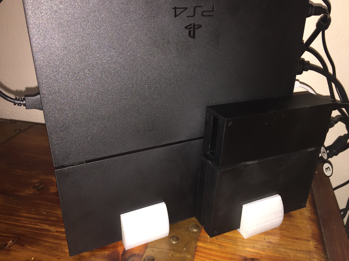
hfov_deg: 61.7
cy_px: 130
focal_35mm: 29
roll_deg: -0.7
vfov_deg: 48.2
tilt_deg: -24.9
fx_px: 292
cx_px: 174
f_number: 2.2
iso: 40
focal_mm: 4.15
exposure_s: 1/16
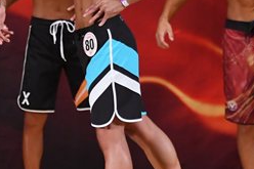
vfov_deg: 2.0
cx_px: -121
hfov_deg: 3.0
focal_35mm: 678
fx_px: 4780
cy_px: 30
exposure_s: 1/400
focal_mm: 145
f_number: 5.6
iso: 3200
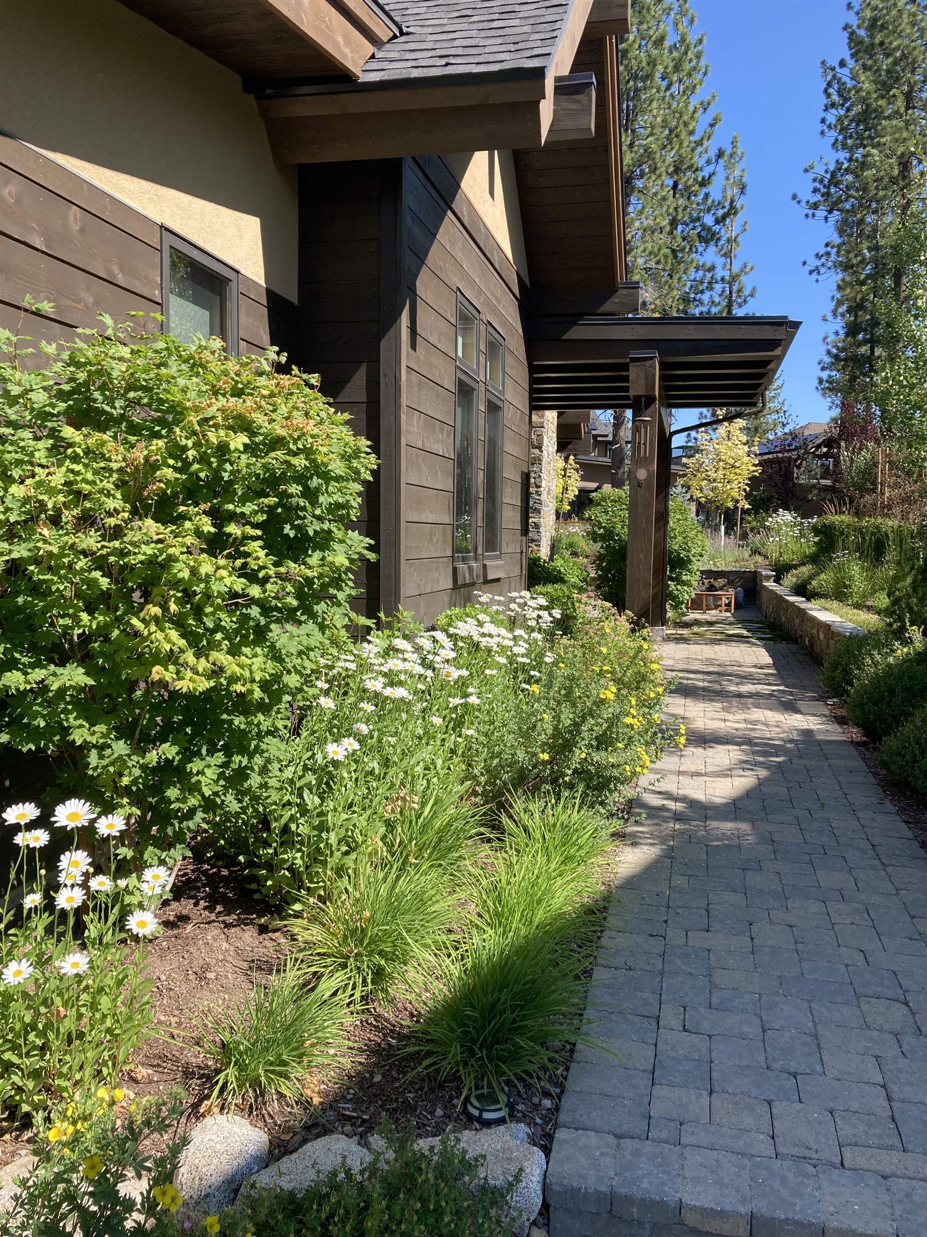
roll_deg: -1.3
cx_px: 464
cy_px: 618
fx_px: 1000
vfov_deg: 63.4
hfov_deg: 49.7
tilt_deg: -2.7
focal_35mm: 28
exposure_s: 1/685
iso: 20
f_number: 1.8
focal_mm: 3.99
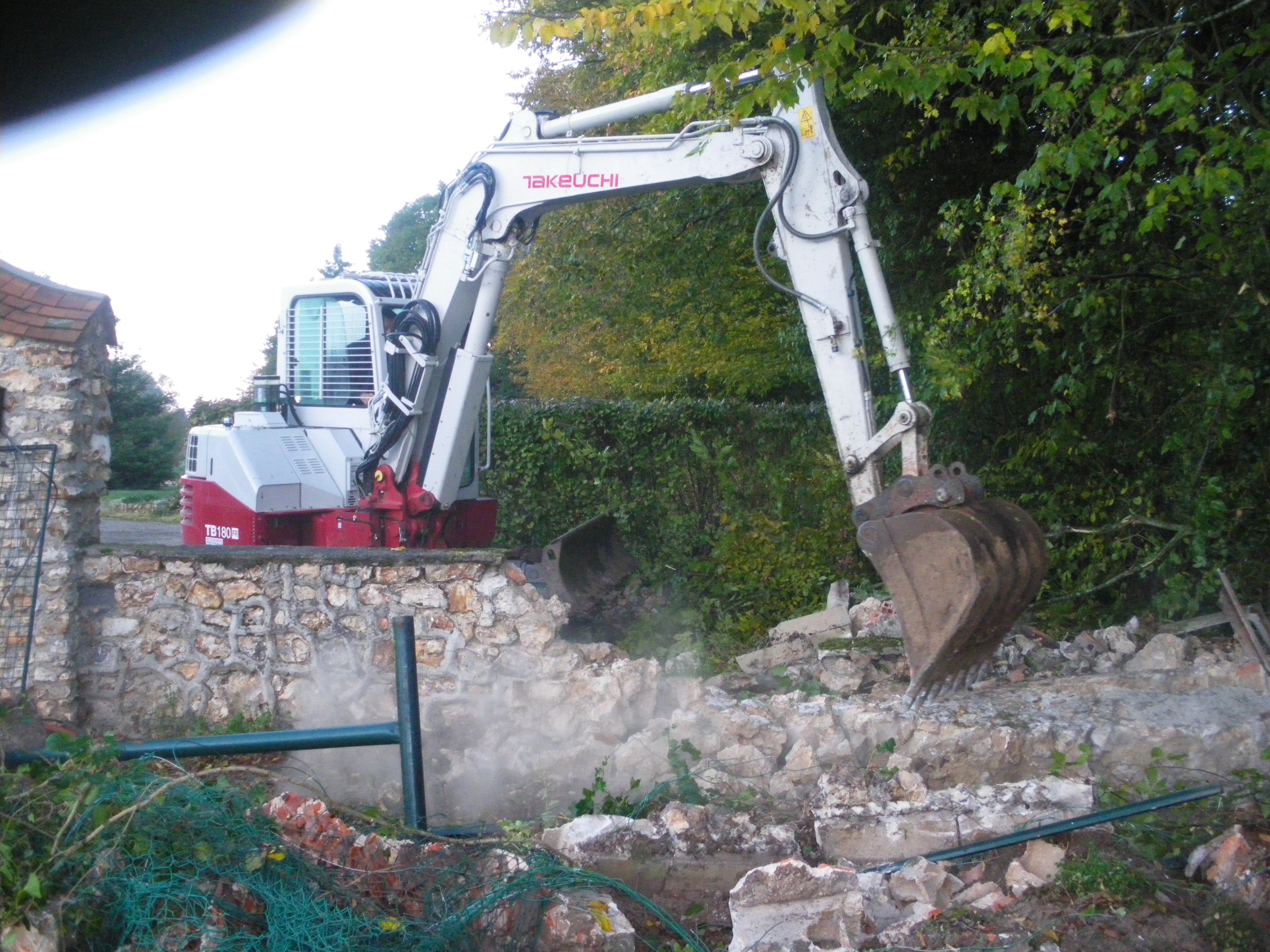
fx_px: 1321
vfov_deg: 39.7
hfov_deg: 51.4
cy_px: 476
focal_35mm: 36
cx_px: 635
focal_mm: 6.3
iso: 500
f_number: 3.5
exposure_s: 1/50
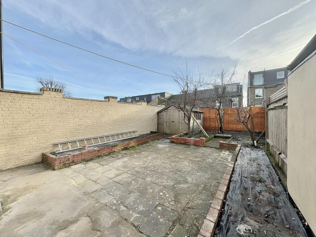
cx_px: 158
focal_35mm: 14
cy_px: 118
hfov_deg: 102.1
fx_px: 128
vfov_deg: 85.7
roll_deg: +0.1
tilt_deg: -1.5
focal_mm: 2.22
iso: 40
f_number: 2.2
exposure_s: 1/1048
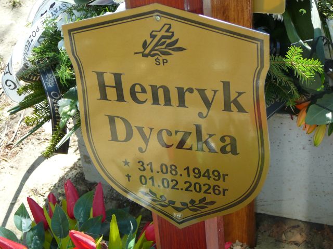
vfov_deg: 22.6
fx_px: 625
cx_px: 166
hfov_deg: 29.8
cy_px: 124
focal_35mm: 65
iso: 80
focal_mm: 9.7
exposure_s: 1/125
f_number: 3.6
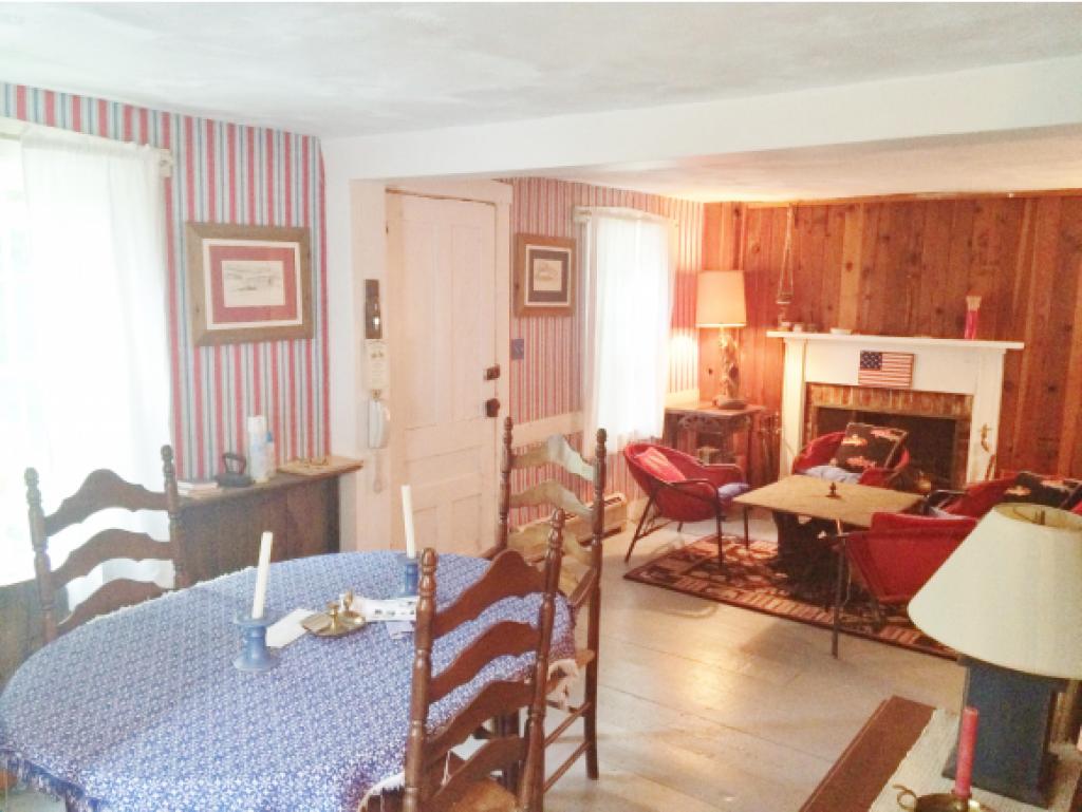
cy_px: 406
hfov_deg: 61.6
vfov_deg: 48.3
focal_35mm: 29
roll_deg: -1.9
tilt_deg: -7.3
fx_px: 907
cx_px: 541
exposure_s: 1/30
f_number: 2.2
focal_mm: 4.15
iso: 250
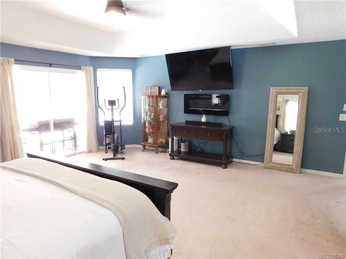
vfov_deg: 58.9
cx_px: 173
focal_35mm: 23
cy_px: 130
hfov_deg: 73.9
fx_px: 230
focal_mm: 4
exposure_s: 1/8
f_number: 3
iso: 400
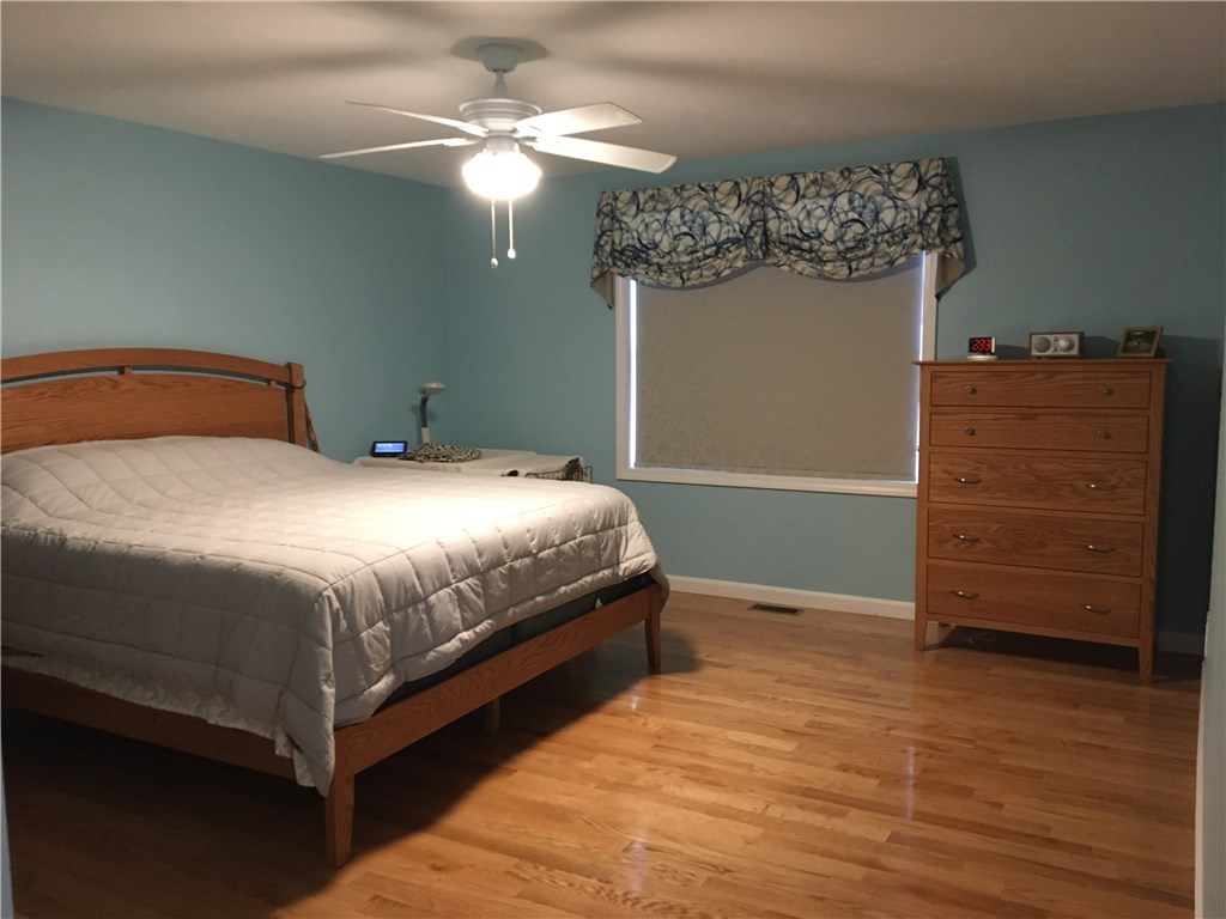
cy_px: 460
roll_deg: +1.7
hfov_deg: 61.7
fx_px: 1027
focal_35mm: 29
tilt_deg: -5.5
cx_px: 613
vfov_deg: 48.2
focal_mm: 4.15
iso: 200
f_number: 2.2
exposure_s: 1/15
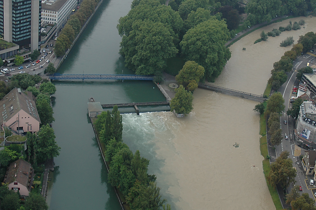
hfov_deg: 33.0
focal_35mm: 61
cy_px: 88
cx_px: 171
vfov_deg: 22.3
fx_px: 533
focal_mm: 27
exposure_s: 1/30
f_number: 3.8
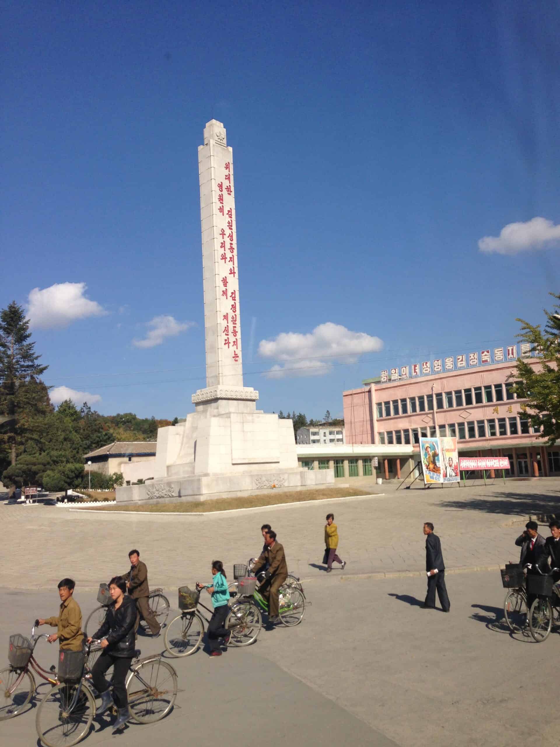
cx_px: 280
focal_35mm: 33
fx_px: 712
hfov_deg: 42.9
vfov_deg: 55.4
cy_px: 374
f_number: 2.4
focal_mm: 4.13
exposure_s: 1/2008
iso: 50
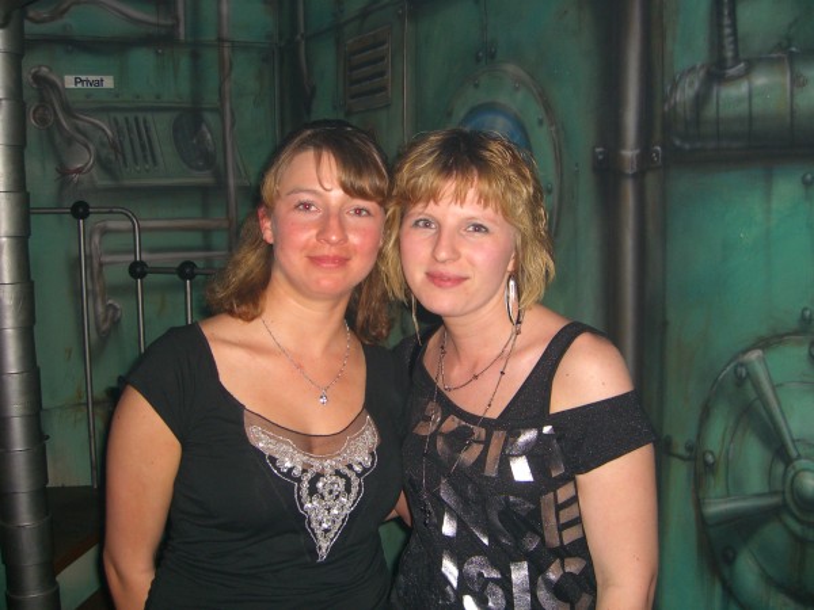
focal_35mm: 38
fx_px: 894
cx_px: 407
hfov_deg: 49.0
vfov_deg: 37.7
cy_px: 305
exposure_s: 1/60
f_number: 2.8
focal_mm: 7.9
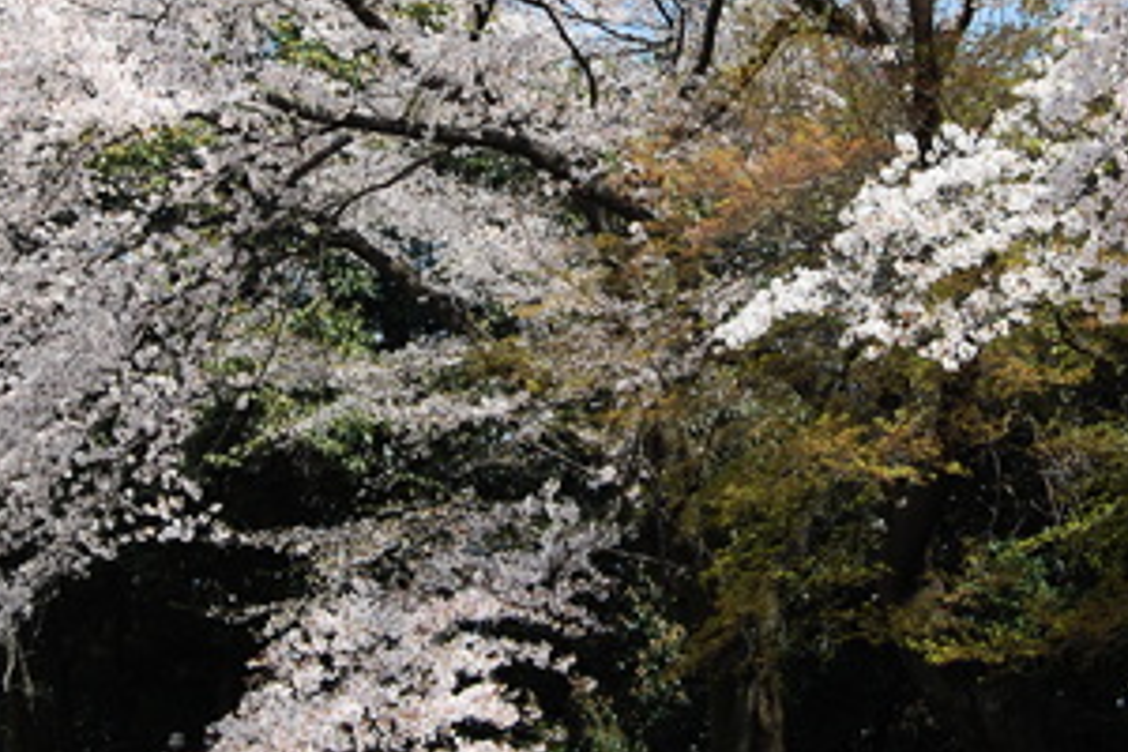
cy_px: 126
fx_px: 3196
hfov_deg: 20.0
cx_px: 609
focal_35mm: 102
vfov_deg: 13.3
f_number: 8
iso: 200
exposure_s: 1/250
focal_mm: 34
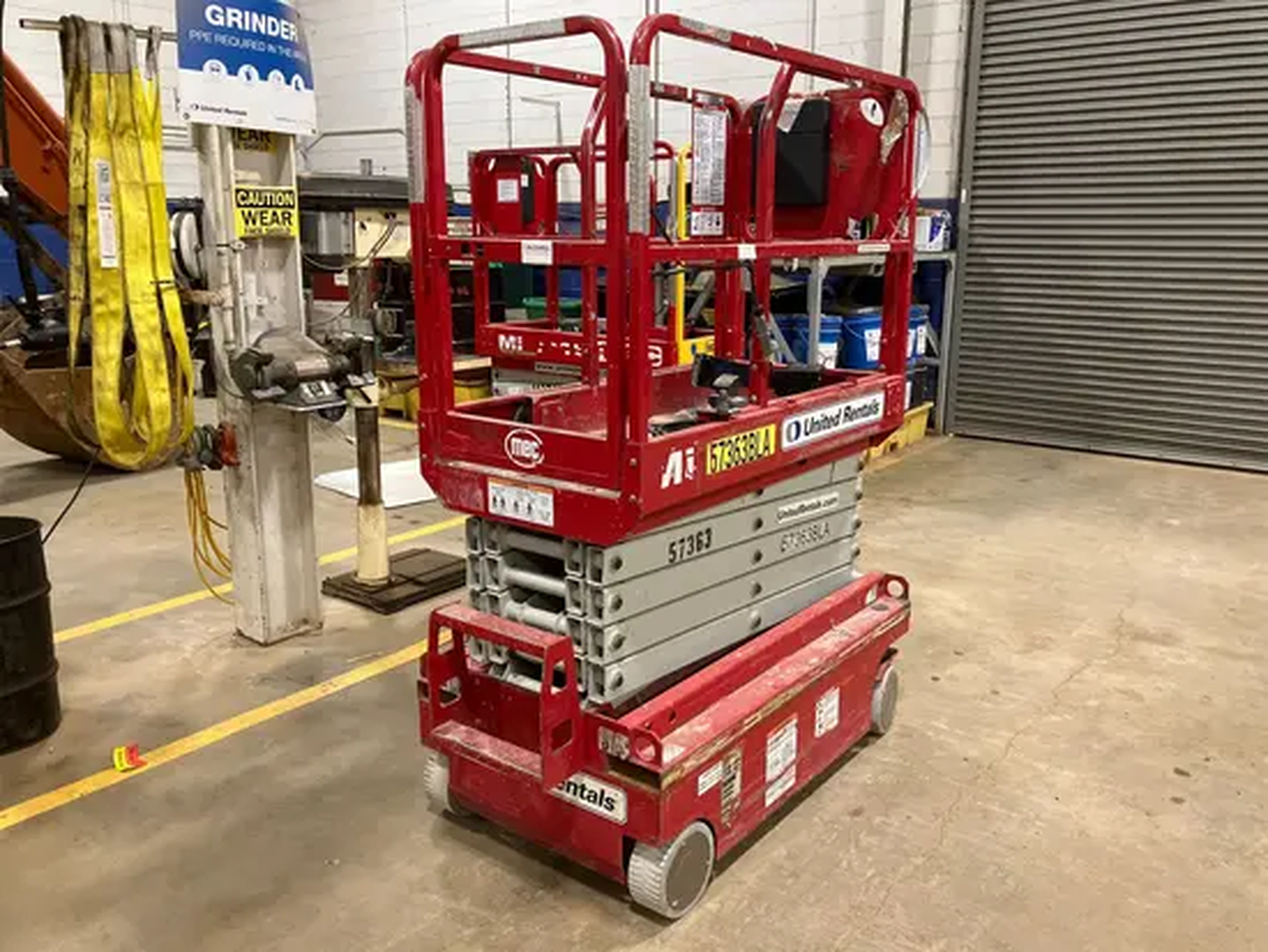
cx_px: 634
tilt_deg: -12.8
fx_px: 1026
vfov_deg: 49.8
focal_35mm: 28
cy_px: 476
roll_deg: -1.5
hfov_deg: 63.4
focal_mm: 3.99
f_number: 1.8
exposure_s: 1/60
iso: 200
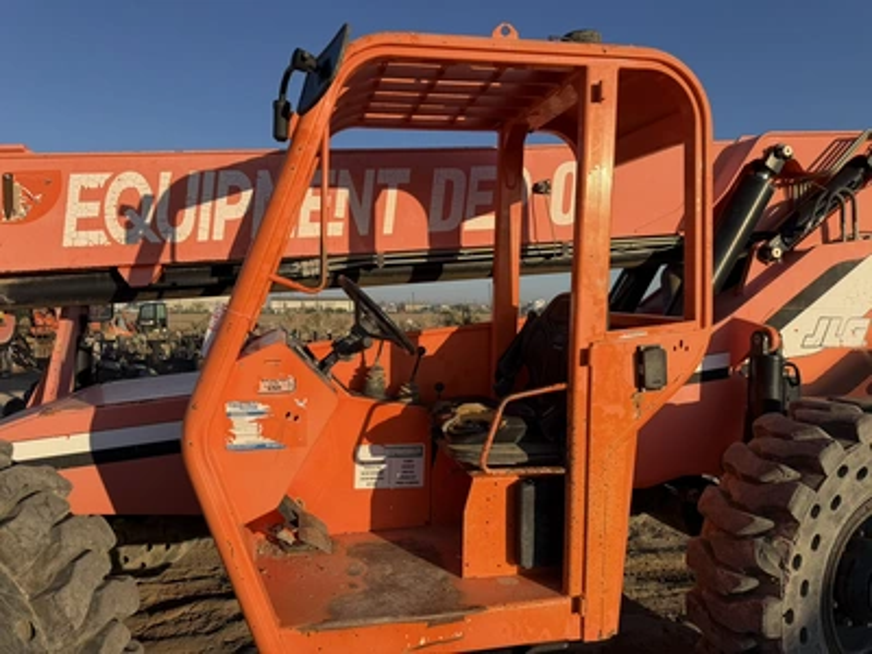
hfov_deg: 71.6
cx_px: 436
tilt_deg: +0.8
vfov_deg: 56.8
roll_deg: +0.7
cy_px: 327
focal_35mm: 24
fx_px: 605
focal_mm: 6.76
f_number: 1.78
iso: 80
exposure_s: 1/3145
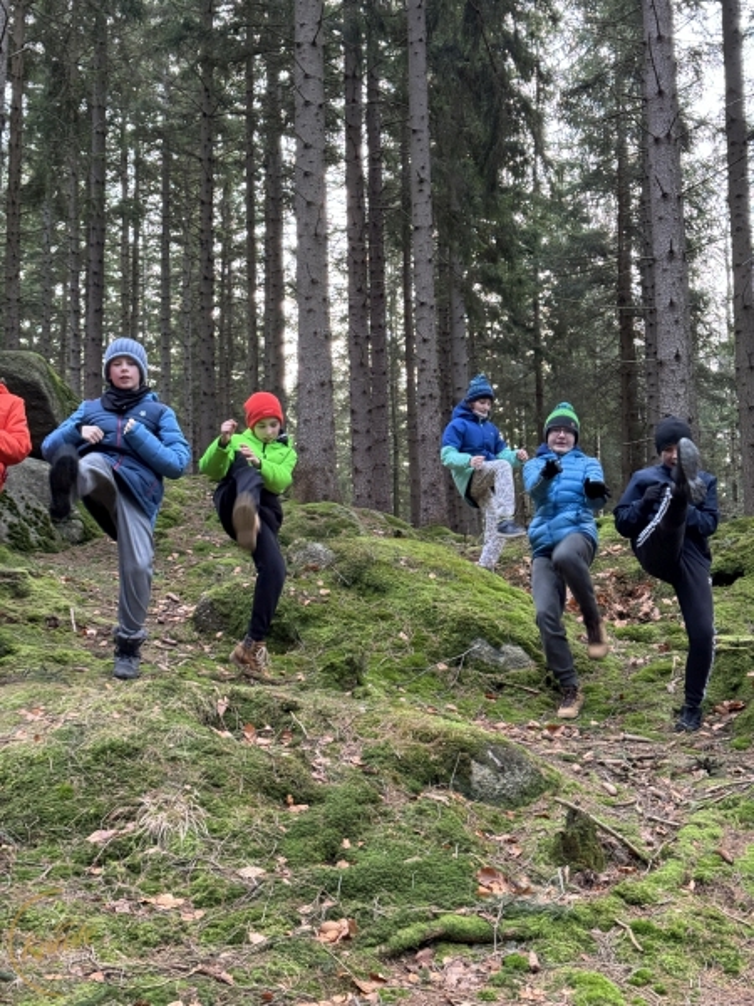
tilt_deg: +9.0
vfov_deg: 39.7
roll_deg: -0.4
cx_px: 377
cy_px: 503
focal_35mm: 48
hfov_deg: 30.3
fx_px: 1394
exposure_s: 1/60
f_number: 1.78
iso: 200
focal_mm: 6.86
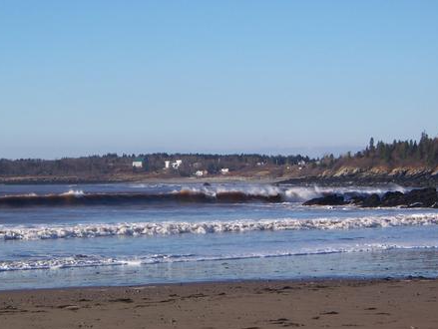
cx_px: 167
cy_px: 172
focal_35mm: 125
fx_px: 1583
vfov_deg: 11.9
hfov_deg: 15.7
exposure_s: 1/180
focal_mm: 16.6
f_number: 8
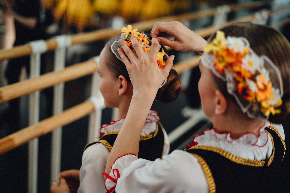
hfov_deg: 39.6
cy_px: 96
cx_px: 145
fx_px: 403
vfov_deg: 27.0
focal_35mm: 50
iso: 160
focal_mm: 50
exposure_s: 1/250
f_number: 1.8
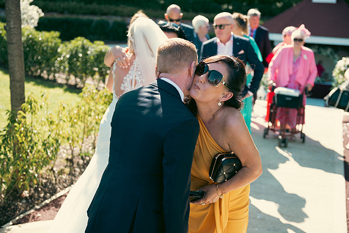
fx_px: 485
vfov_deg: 27.0
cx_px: 174
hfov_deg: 39.6
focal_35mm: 50
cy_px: 116
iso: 125
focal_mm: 50
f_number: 3.5
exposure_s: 1/320
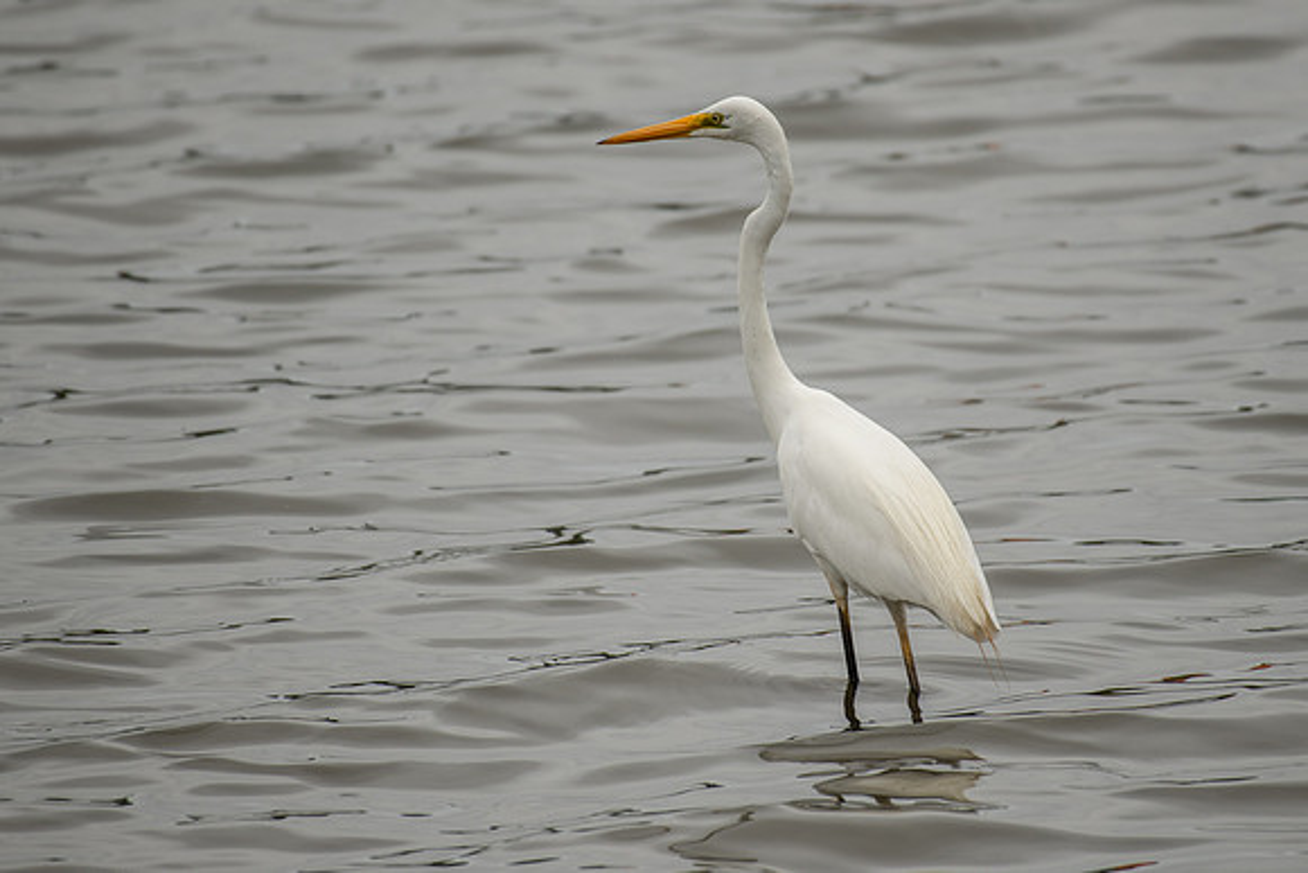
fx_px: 25424
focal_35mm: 700
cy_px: 395
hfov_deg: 2.9
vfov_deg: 2.0
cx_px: 750
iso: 140
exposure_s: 1/1000
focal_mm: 500
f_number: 5.6
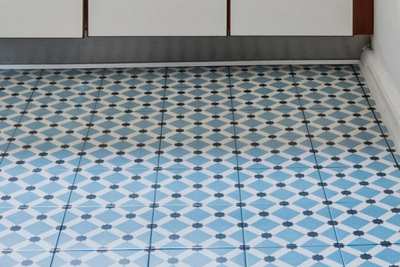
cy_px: -272
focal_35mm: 90
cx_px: 215
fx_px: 1000
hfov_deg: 22.6
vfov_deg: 13.1
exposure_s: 1/3.33
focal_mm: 12
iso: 250
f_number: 10
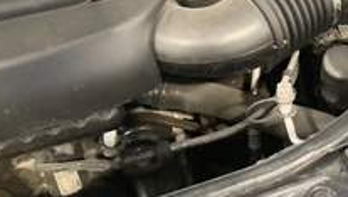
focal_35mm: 61
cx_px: 313
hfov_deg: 32.6
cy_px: -34
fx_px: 564
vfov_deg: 18.8
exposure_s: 1/35
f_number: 1.8
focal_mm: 3
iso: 320
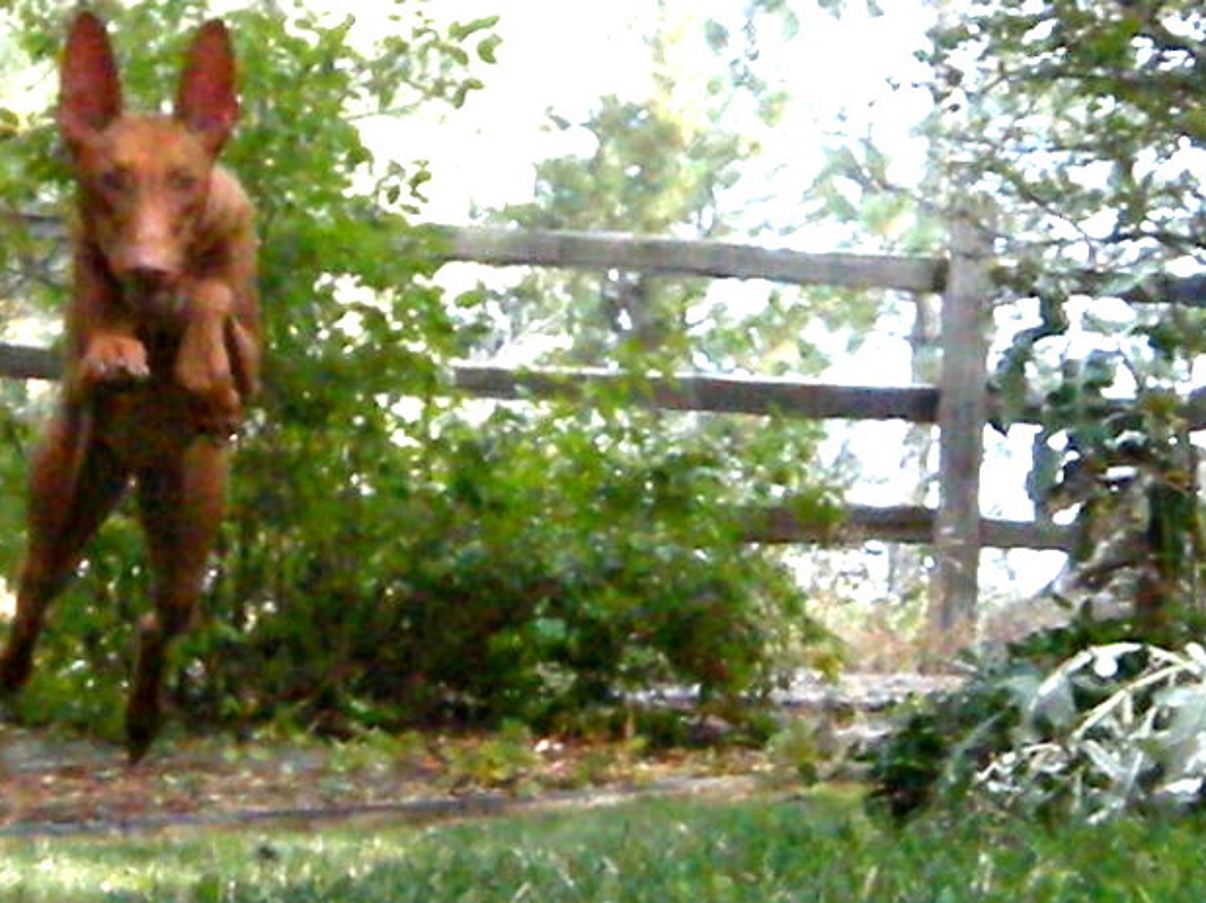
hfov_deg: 33.2
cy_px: 437
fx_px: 2020
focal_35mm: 58
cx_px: 541
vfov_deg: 25.2
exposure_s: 1/300
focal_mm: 7.5
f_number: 2.7
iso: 337
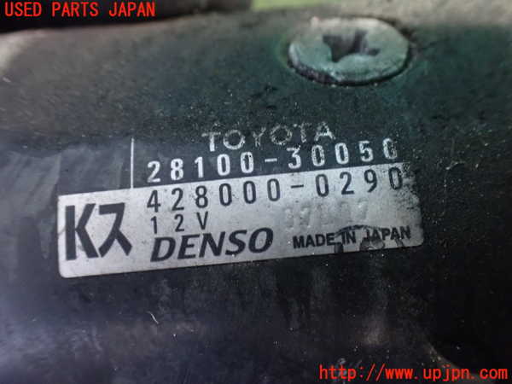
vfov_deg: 46.8
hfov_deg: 60.0
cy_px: 192
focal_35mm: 30
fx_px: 444
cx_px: 256
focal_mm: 5.4
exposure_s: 1/30
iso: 1250
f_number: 2.3
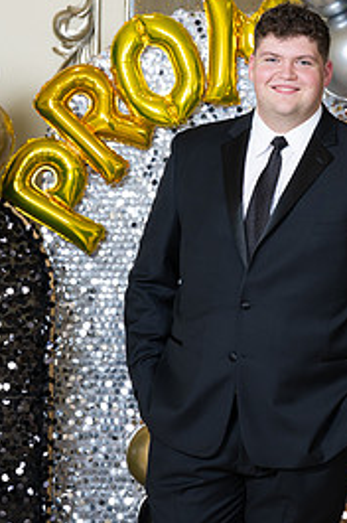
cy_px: 227
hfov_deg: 6.2
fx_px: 3203
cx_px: 278
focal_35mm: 221
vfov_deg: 9.3
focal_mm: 130
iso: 320
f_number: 8
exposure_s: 1/100
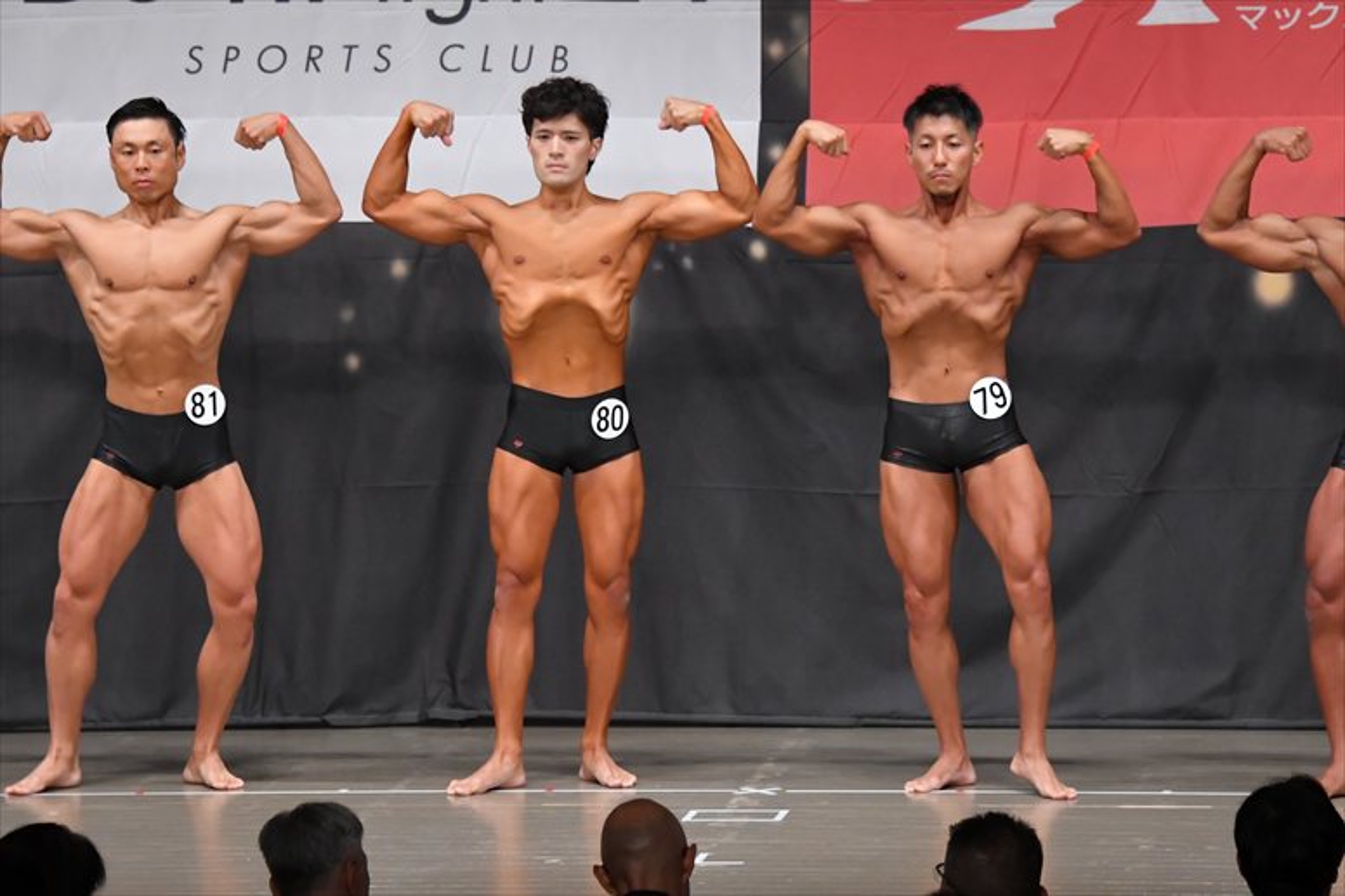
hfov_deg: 10.2
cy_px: 448
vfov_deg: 6.8
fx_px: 7543
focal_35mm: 202
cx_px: 672
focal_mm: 135
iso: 5000
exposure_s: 1/400
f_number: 5.6
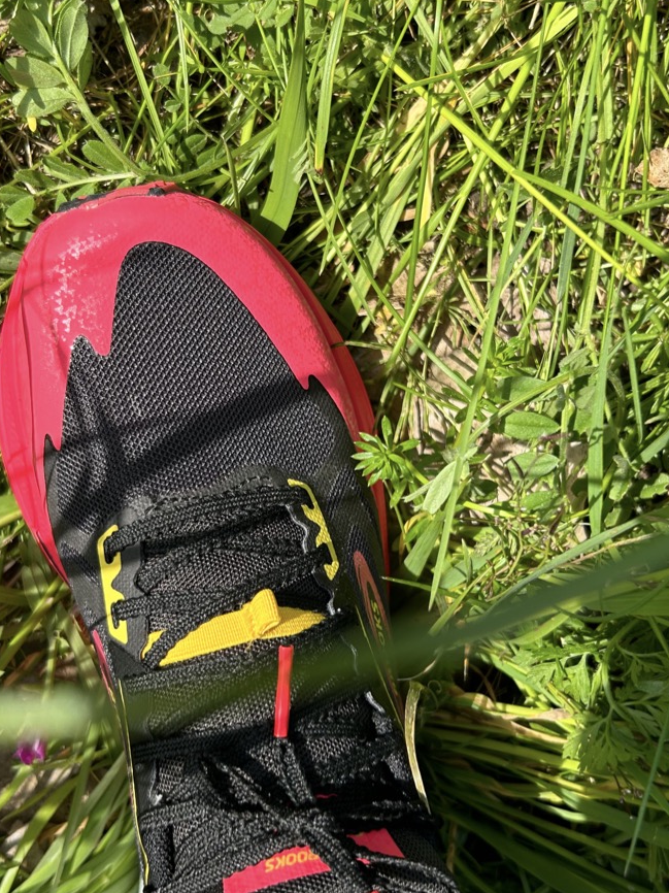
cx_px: 304
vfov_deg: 45.8
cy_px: 460
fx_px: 1057
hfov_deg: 35.1
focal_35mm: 41
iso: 50
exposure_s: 1/1808
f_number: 1.5
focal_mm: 5.7
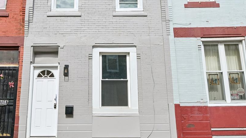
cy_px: 55
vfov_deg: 31.9
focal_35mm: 37
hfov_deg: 53.6
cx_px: 99
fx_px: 241
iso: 100
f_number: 8
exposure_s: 1/250
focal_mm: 14
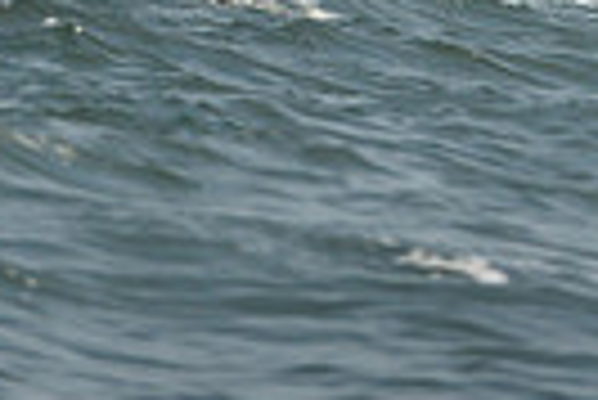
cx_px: -97
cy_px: -827
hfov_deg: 2.7
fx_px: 12705
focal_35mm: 764
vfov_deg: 1.8
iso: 400
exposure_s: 1/8000
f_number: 4
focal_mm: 175
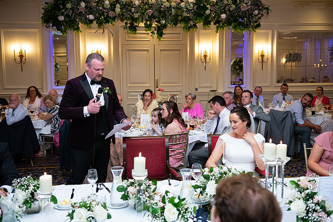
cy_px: 111
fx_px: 352
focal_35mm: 38
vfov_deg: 35.1
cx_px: 166
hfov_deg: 50.7
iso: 800
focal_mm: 38
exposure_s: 1/160
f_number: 3.5
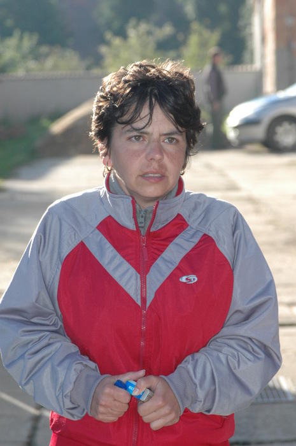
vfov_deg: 13.1
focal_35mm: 158
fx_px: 1947
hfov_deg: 8.7
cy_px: 223
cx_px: 148
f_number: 6.7
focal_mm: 105
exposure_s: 1/500
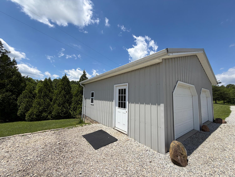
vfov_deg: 85.7
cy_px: 88
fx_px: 95
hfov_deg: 102.1
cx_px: 118
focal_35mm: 14
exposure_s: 1/1145
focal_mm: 2.22
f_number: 2.2
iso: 20
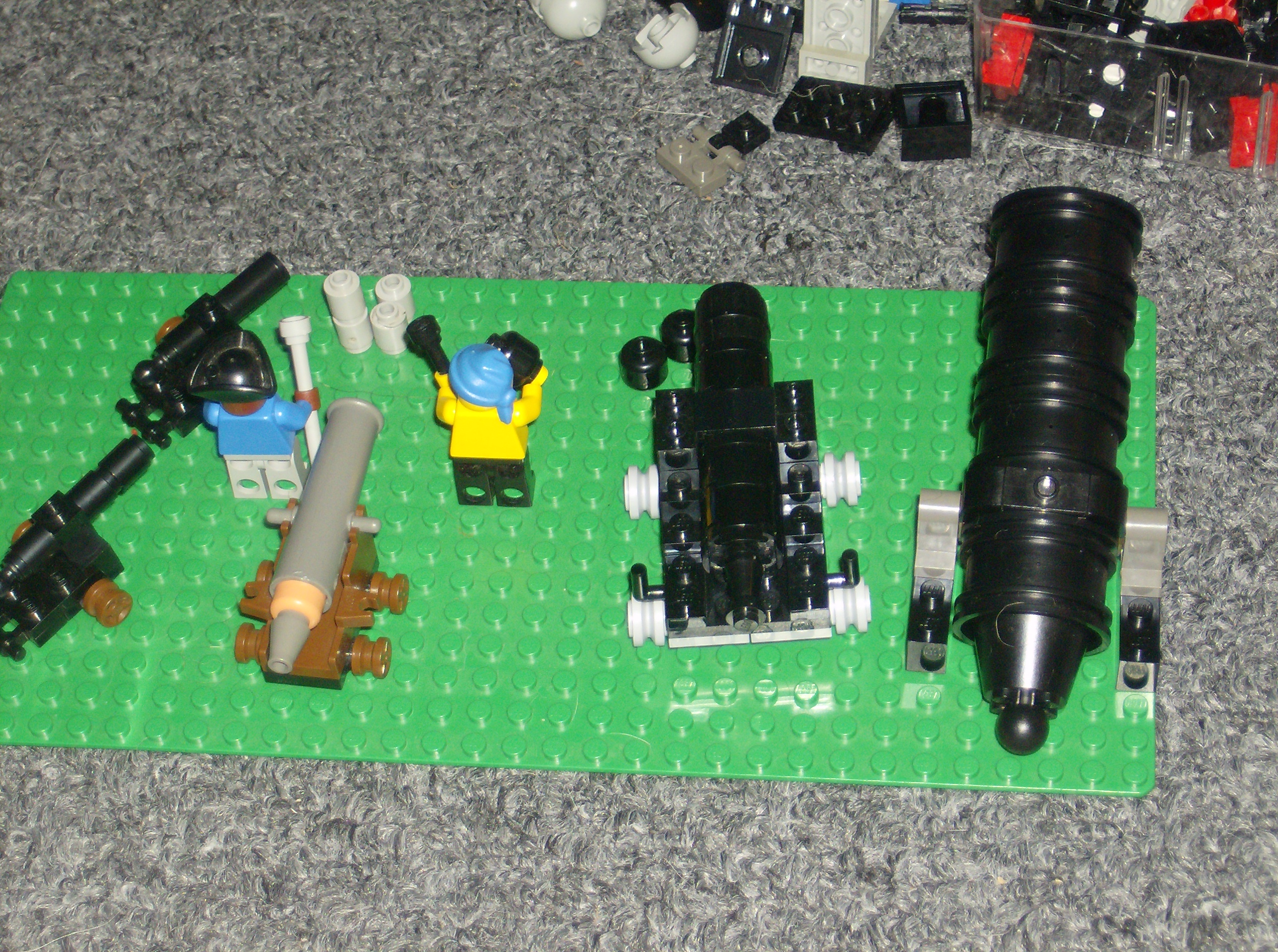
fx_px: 3131
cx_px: 639
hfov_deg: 23.1
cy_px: 476
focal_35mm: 85
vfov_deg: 17.3
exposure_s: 1/101
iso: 200
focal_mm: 14.1
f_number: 4.2
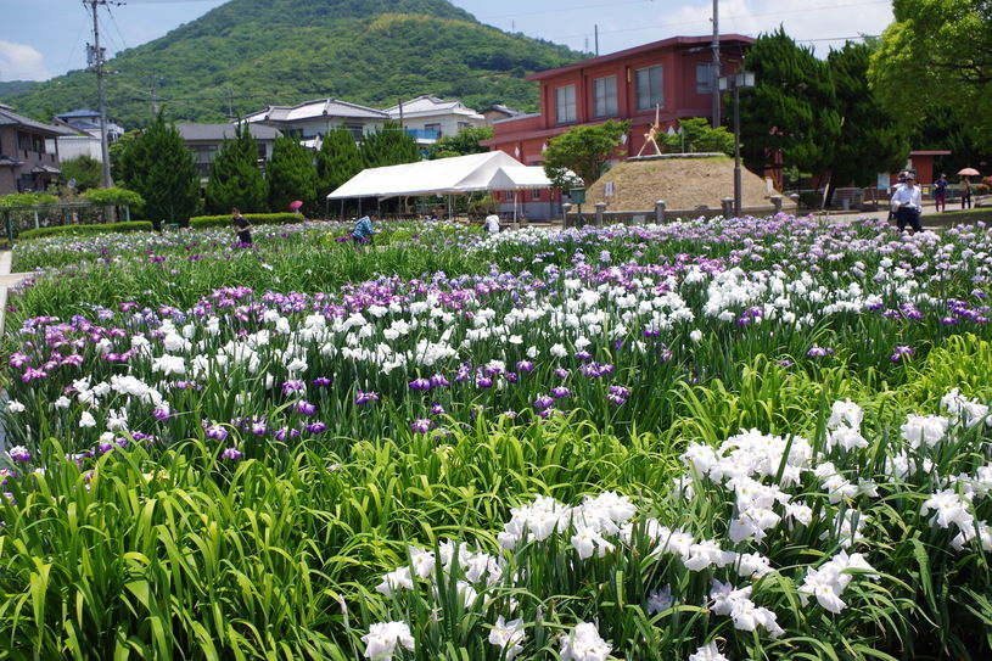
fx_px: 854
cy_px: 330
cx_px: 496
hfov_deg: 60.3
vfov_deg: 42.3
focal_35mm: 31
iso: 100
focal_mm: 21.25
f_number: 6.3
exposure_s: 1/250
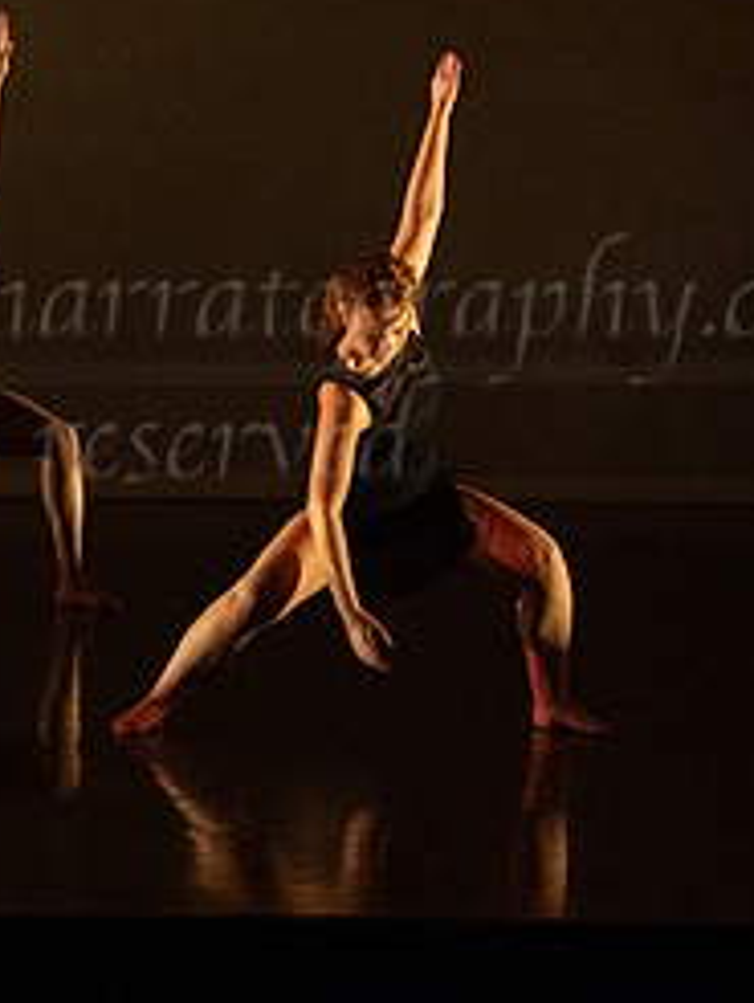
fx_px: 5740
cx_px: -94
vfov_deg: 10.0
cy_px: 418
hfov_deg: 7.5
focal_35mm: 198
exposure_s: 1/320
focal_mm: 70
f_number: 3.2
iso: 4000
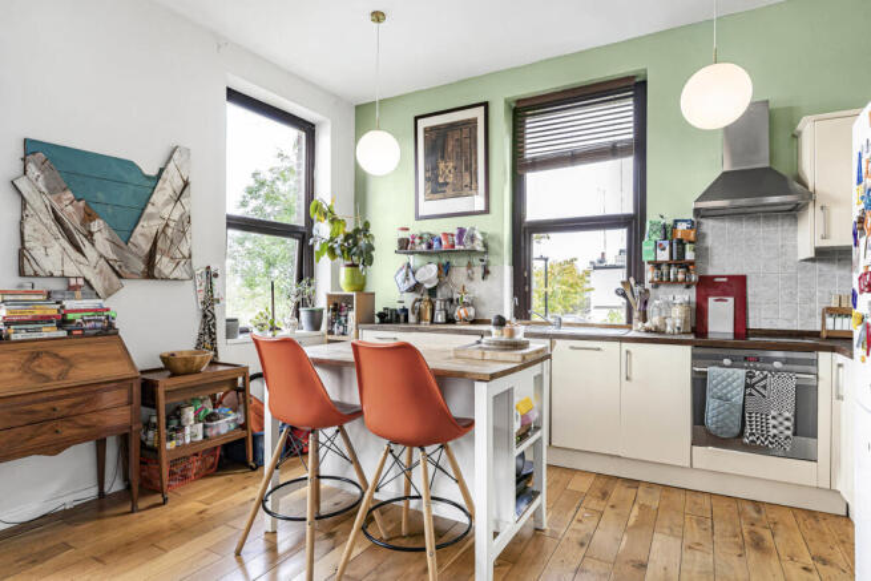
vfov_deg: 64.9
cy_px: 290
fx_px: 457
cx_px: 436
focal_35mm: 19
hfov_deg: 87.2
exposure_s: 1/40
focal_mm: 18.9
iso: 320
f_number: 7.1
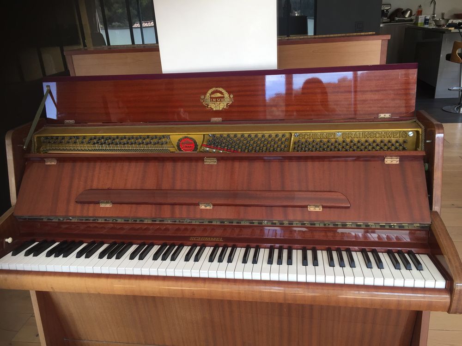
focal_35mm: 29
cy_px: 173
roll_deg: +2.7
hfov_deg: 61.7
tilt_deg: -22.3
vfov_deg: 48.2
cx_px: 231
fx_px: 387
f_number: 2.2
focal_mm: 4.15
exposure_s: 1/100
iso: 40
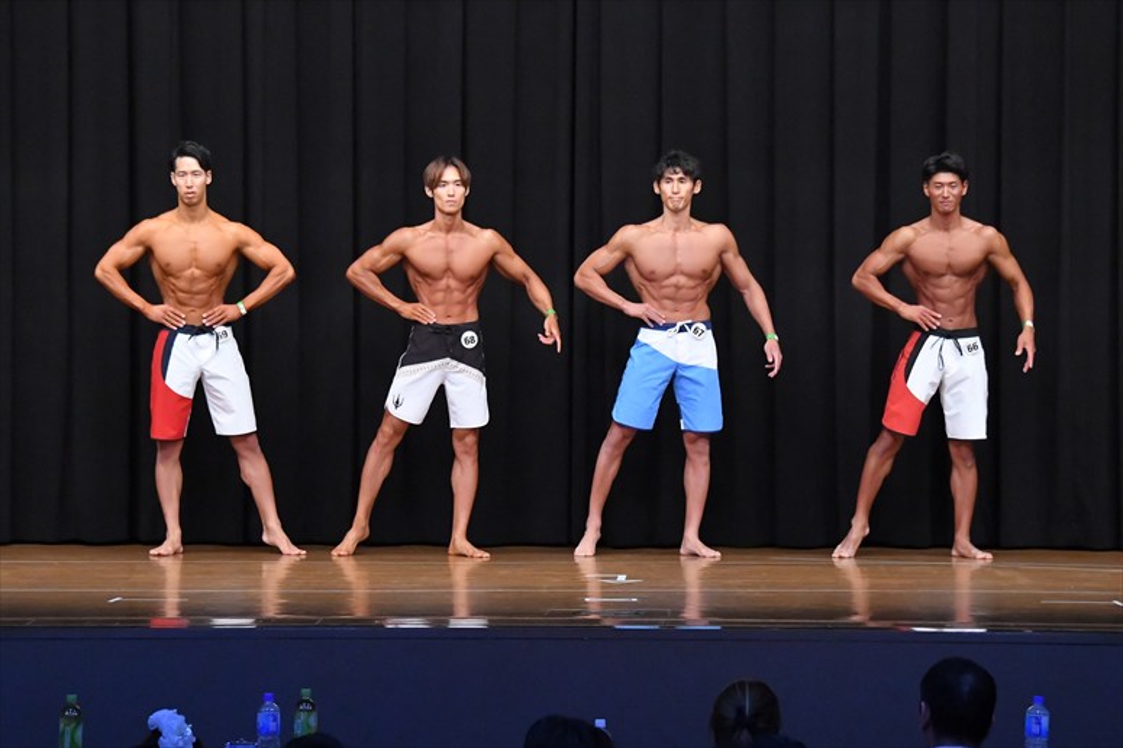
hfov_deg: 13.7
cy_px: 374
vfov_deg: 9.1
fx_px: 4677
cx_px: 562
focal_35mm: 150
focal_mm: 100
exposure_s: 1/400
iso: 8000
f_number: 5.6
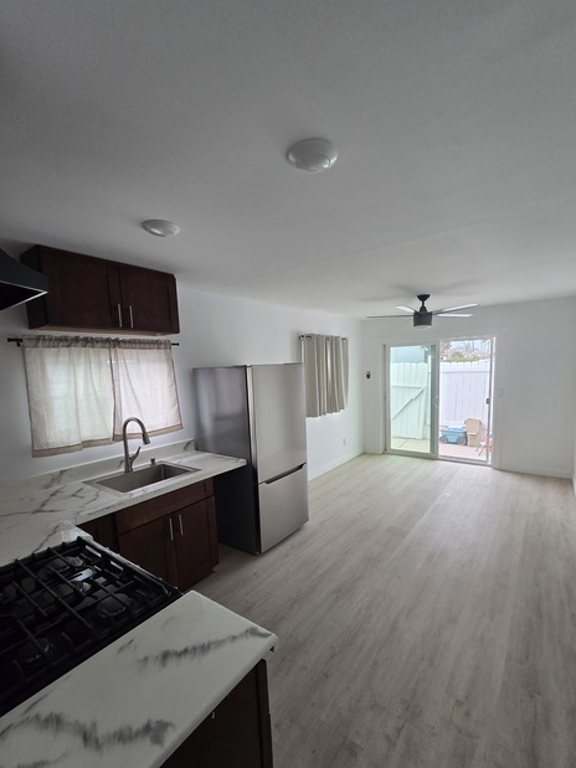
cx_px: 297
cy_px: 410
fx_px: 311
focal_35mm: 14
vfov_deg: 101.9
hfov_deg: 85.6
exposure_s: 1/60
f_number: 2.2
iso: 125
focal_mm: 2.2
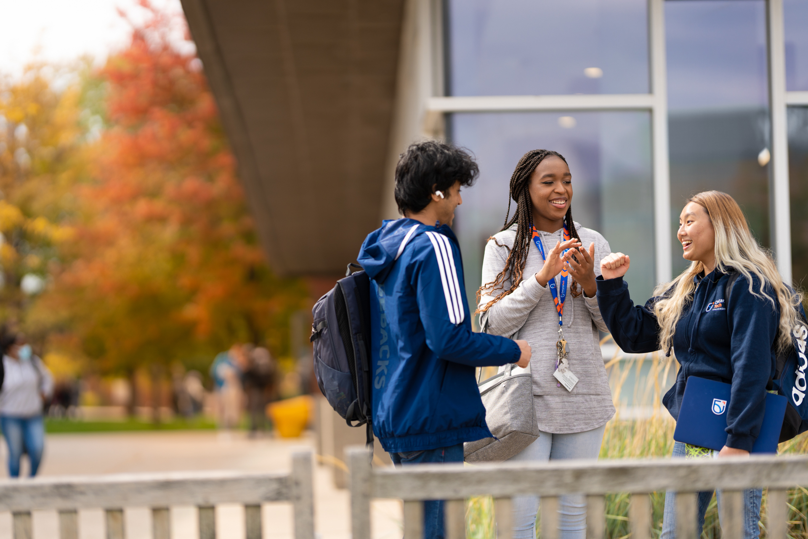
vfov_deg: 13.0
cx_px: 404
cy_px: 270
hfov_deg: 19.5
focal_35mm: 105
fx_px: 2356
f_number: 1.4
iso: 100
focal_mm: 105
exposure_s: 1/2500
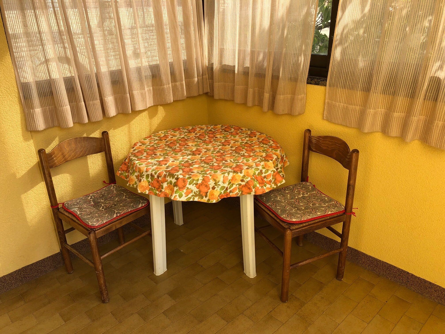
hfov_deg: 63.4
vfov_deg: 49.7
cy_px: 167
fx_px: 360
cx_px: 222
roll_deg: +2.4
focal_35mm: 28
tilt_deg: -24.8
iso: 20
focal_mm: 3.99
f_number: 1.8
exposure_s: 1/304
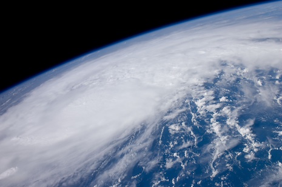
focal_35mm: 42
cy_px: 94
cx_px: 141
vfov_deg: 31.8
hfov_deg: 46.4
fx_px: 329
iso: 160
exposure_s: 1/640
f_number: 9
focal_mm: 28
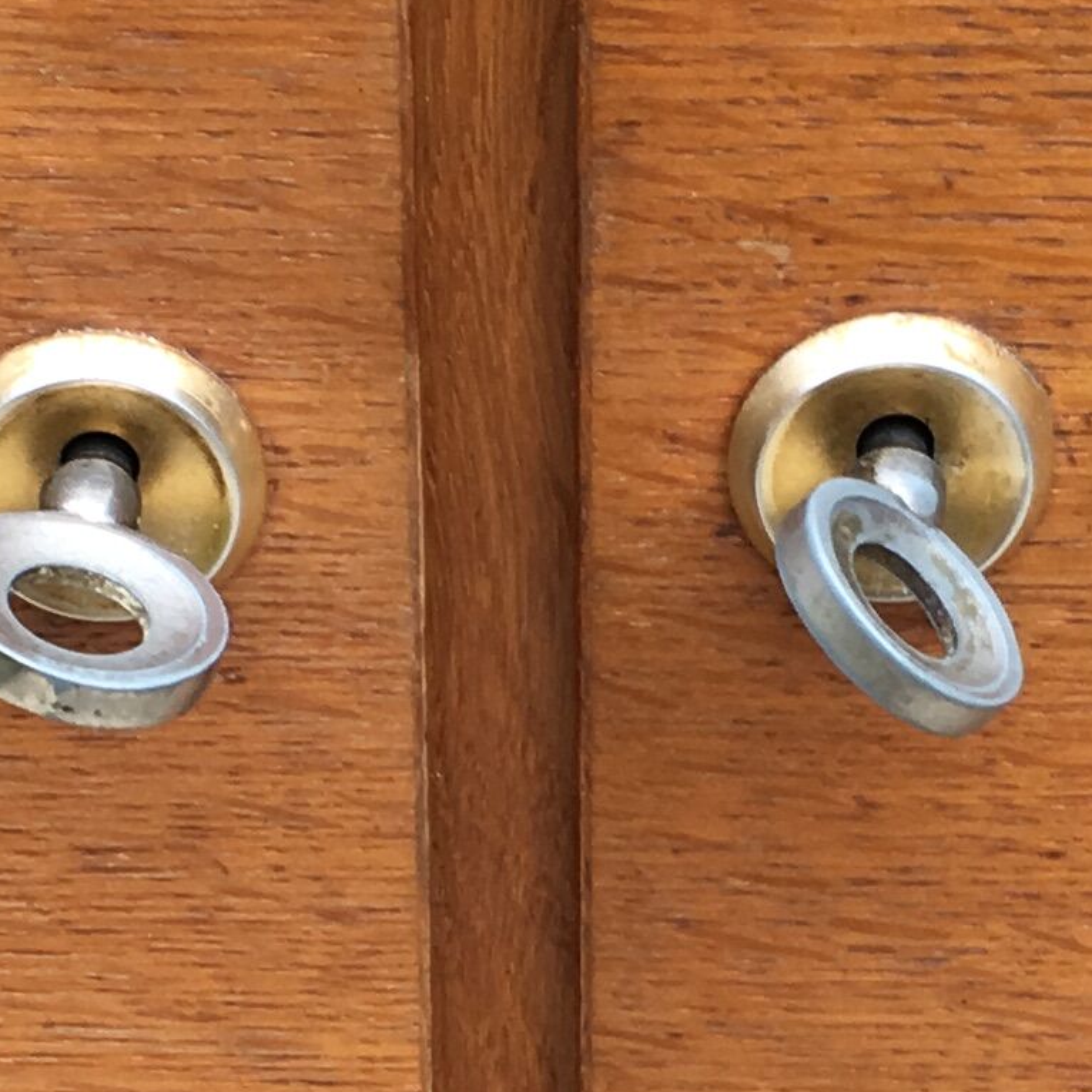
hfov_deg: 12.9
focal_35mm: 135
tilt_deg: -32.4
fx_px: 4818
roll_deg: -0.5
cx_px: 547
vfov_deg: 12.9
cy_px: 811
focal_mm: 4.15
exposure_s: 1/189
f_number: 2.2
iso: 25
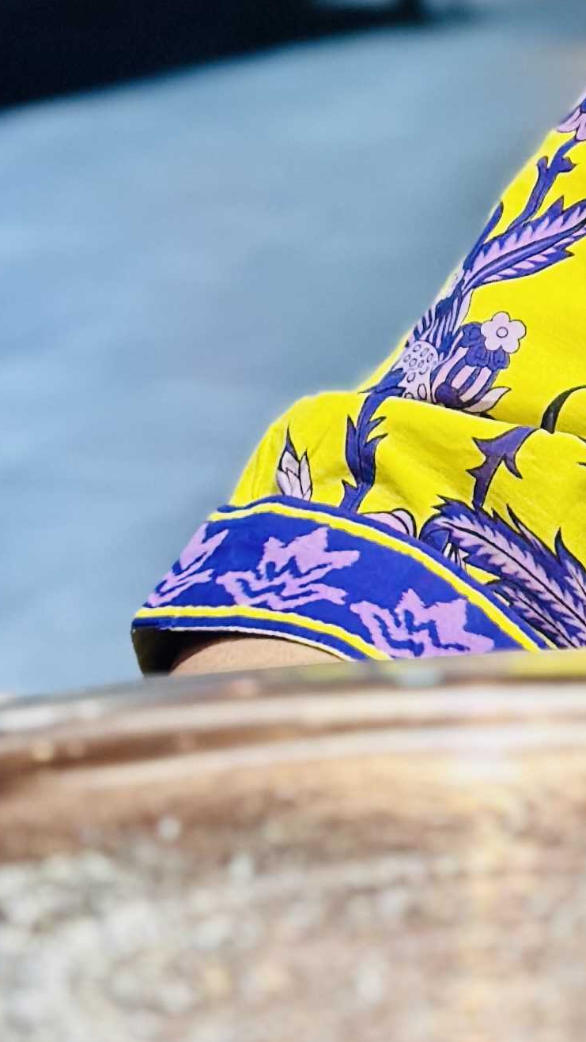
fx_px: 4422
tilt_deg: -3.4
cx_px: 1186
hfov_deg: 7.3
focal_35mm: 160
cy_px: 39
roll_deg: -1.4
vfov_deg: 13.3
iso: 200
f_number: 1.78
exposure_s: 1/50
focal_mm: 6.86
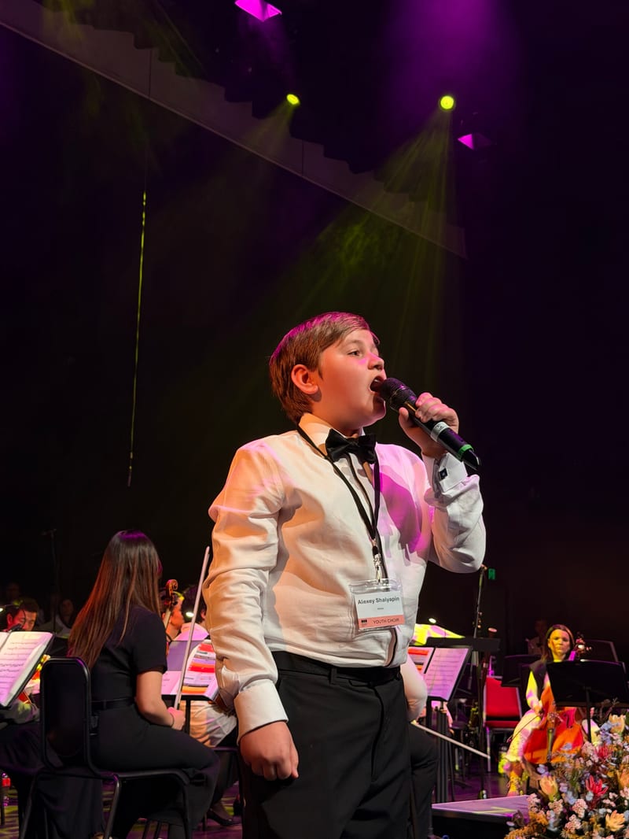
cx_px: 314
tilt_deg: +13.5
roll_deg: -0.7
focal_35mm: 48
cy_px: 420
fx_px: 1162
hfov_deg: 30.3
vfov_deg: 39.6
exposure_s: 1/58
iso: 125
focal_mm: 6.76
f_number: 1.78
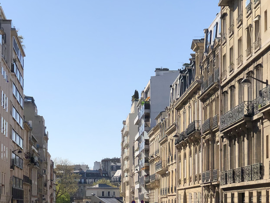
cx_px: 76
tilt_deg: +2.3
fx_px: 787
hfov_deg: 19.4
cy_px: 167
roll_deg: +0.6
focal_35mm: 101
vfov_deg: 14.5
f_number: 2.4
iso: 16
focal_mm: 6
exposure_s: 1/2558
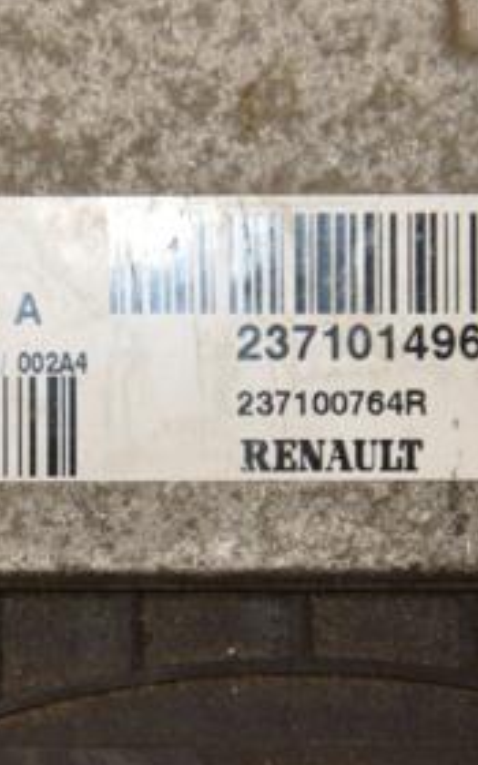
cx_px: 98
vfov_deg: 6.1
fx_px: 7172
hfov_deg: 3.8
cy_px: 445
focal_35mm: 344
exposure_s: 1/200
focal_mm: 105
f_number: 7.1
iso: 800
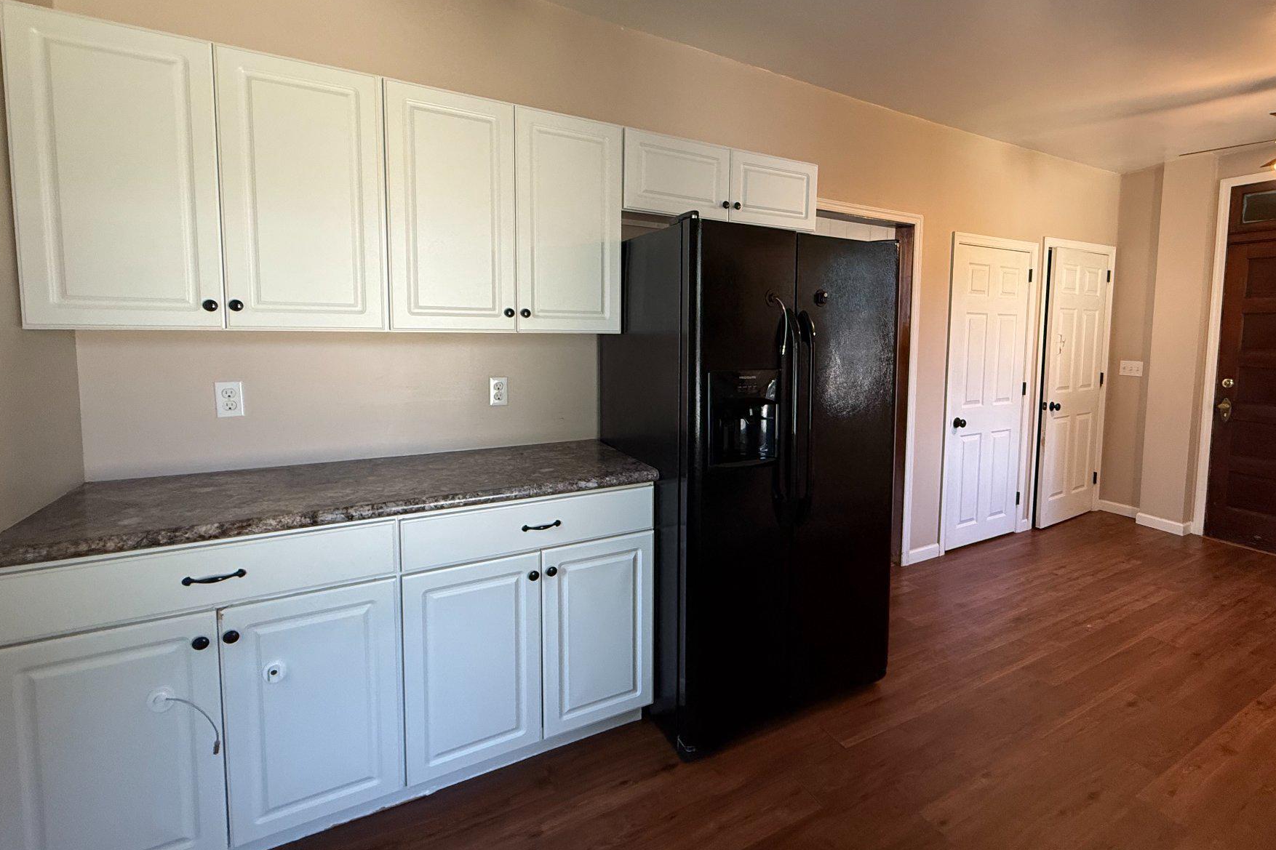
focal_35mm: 17
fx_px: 602
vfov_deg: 70.2
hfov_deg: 92.6
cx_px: 733
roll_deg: -1.1
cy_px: 375
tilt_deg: -4.3
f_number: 2.2
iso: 320
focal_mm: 2.22
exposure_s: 1/80
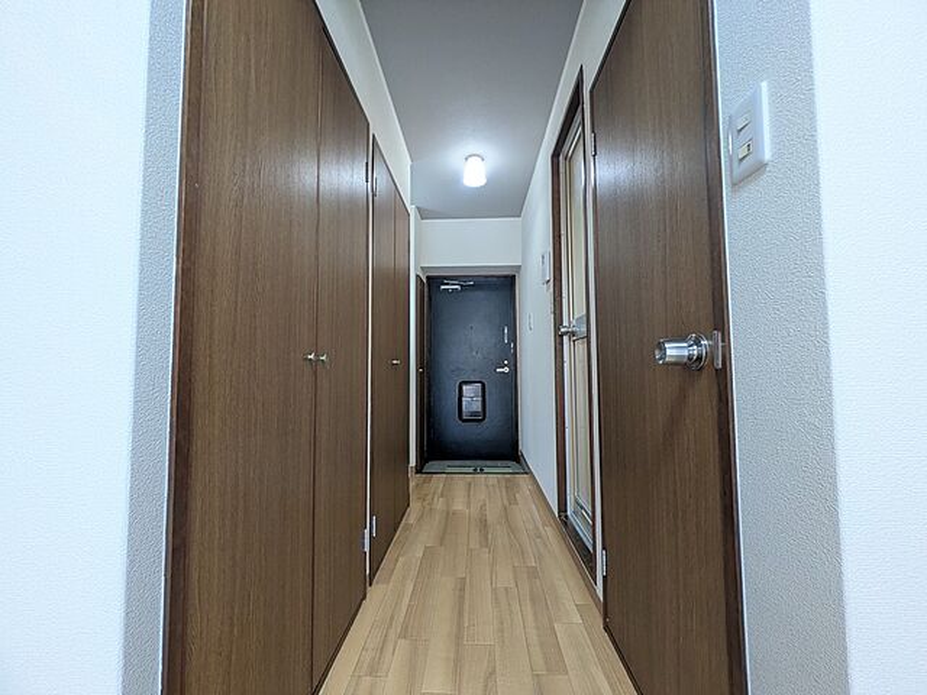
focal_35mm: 14
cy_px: 348
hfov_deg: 102.1
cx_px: 464
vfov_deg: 85.7
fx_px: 375
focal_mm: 1.83
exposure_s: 1/50
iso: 205
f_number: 2.2
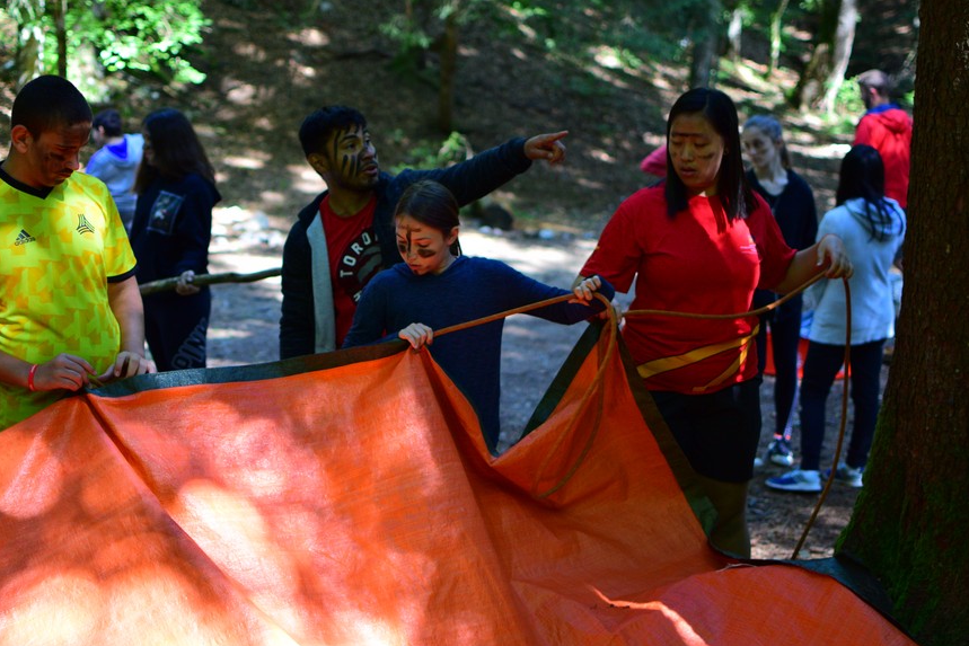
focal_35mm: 63
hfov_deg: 32.1
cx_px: 431
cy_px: 276
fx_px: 1685
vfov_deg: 21.7
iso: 450
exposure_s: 1/400
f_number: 1.8
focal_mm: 35
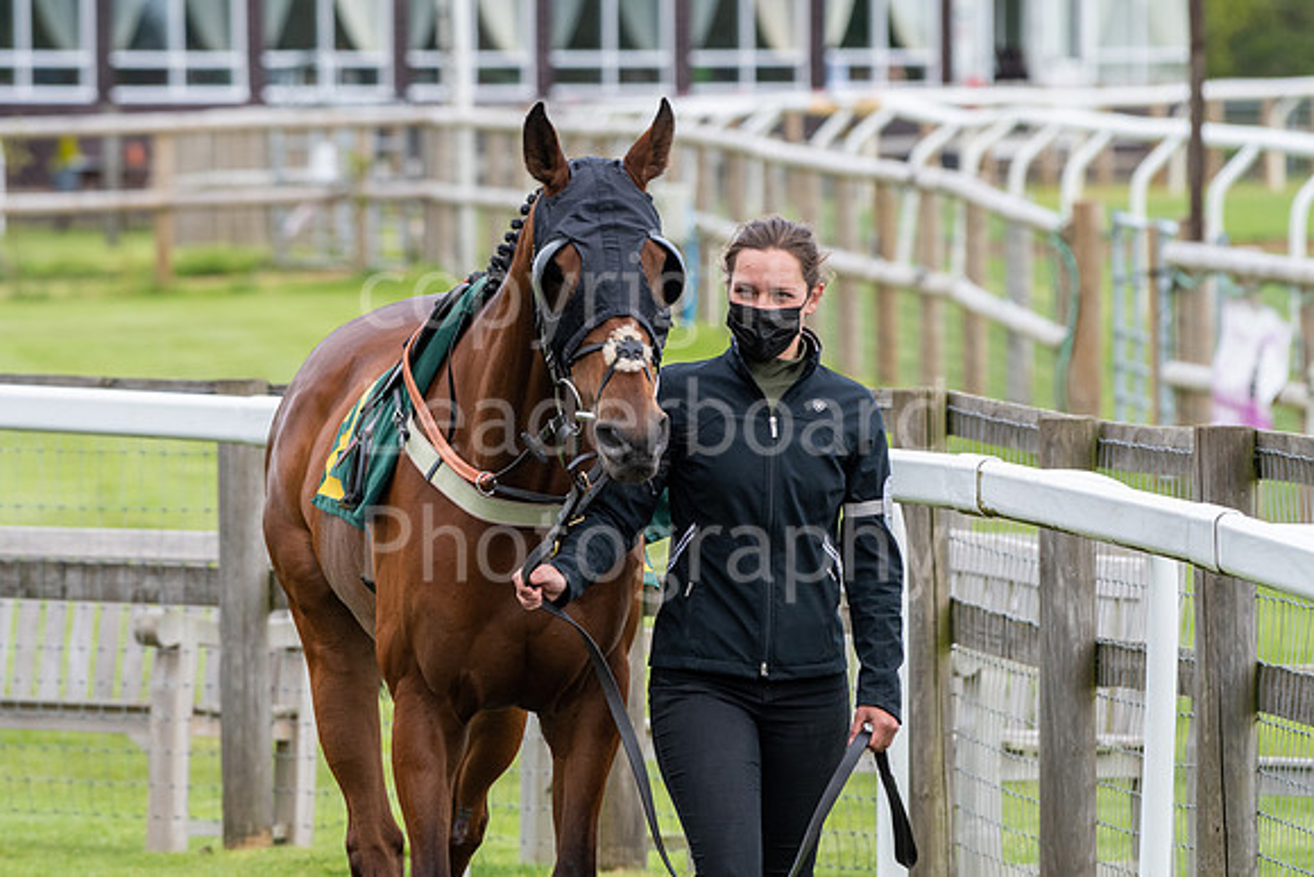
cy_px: 438
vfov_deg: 3.4
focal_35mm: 405
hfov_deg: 5.1
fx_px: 14785
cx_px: 657
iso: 800
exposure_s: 1/800
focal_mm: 270
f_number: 6.3
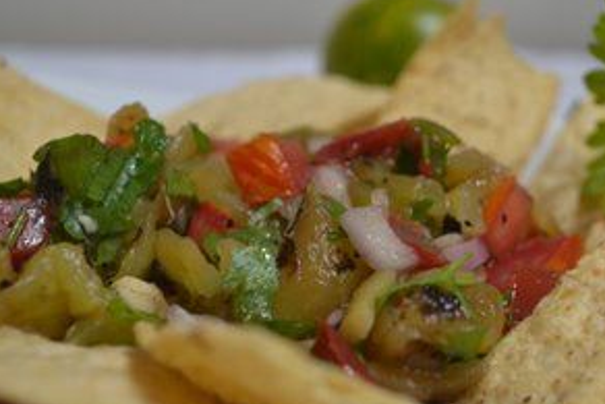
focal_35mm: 69
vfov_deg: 19.8
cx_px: 381
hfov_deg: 29.1
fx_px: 1160
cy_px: 220
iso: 360
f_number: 4.5
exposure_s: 1/30
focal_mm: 28
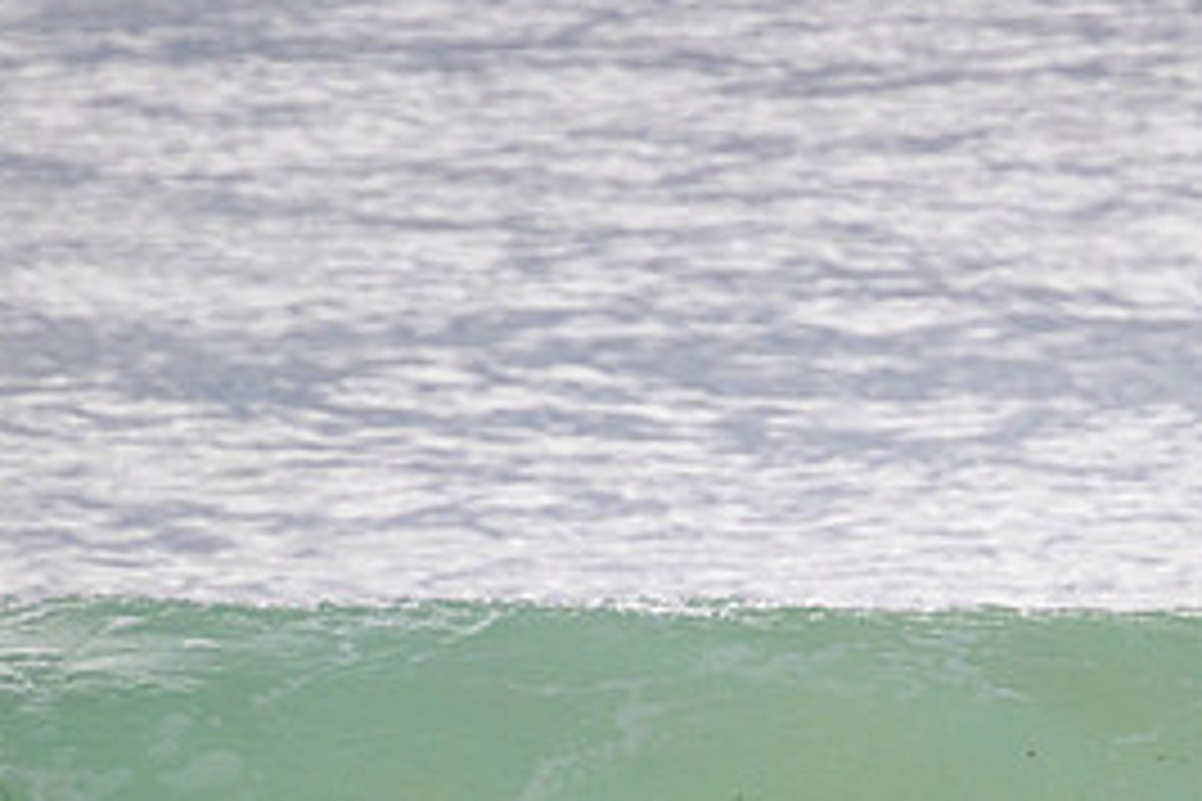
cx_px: 1166
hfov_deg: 1.2
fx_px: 58059
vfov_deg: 0.8
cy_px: 848
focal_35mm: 1739
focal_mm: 800
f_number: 11
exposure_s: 1/2000
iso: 1000
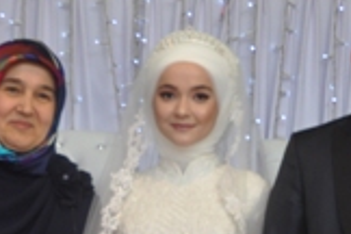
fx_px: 1560
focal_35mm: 160
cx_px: 308
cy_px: 203
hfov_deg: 12.8
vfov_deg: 8.6
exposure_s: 1/80
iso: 400
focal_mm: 27
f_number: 4.5
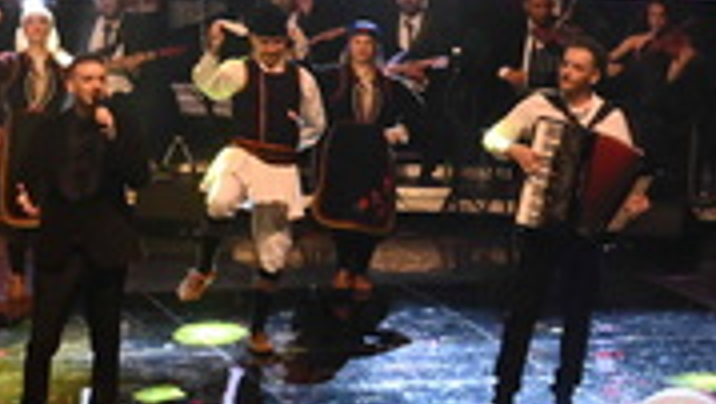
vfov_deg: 6.0
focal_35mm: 203
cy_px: -30
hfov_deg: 10.5
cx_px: -4
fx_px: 3857
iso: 6400
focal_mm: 55
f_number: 10
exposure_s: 1/320
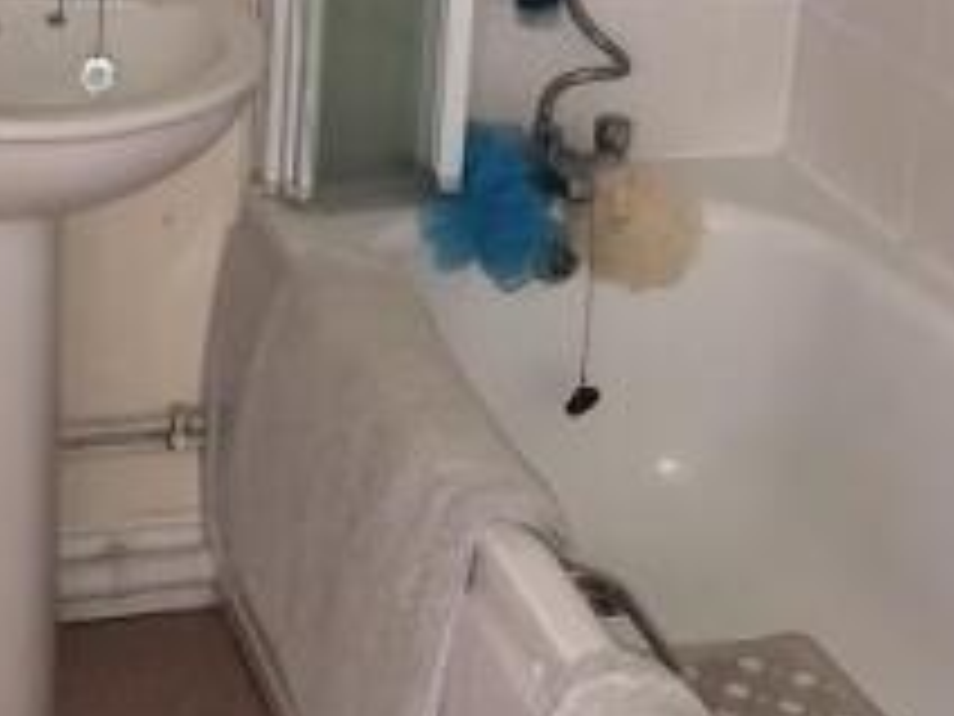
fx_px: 2122
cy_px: -223
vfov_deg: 17.9
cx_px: 178
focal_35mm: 77
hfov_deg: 24.9
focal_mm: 3.99
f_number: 1.8
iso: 80
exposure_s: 1/6
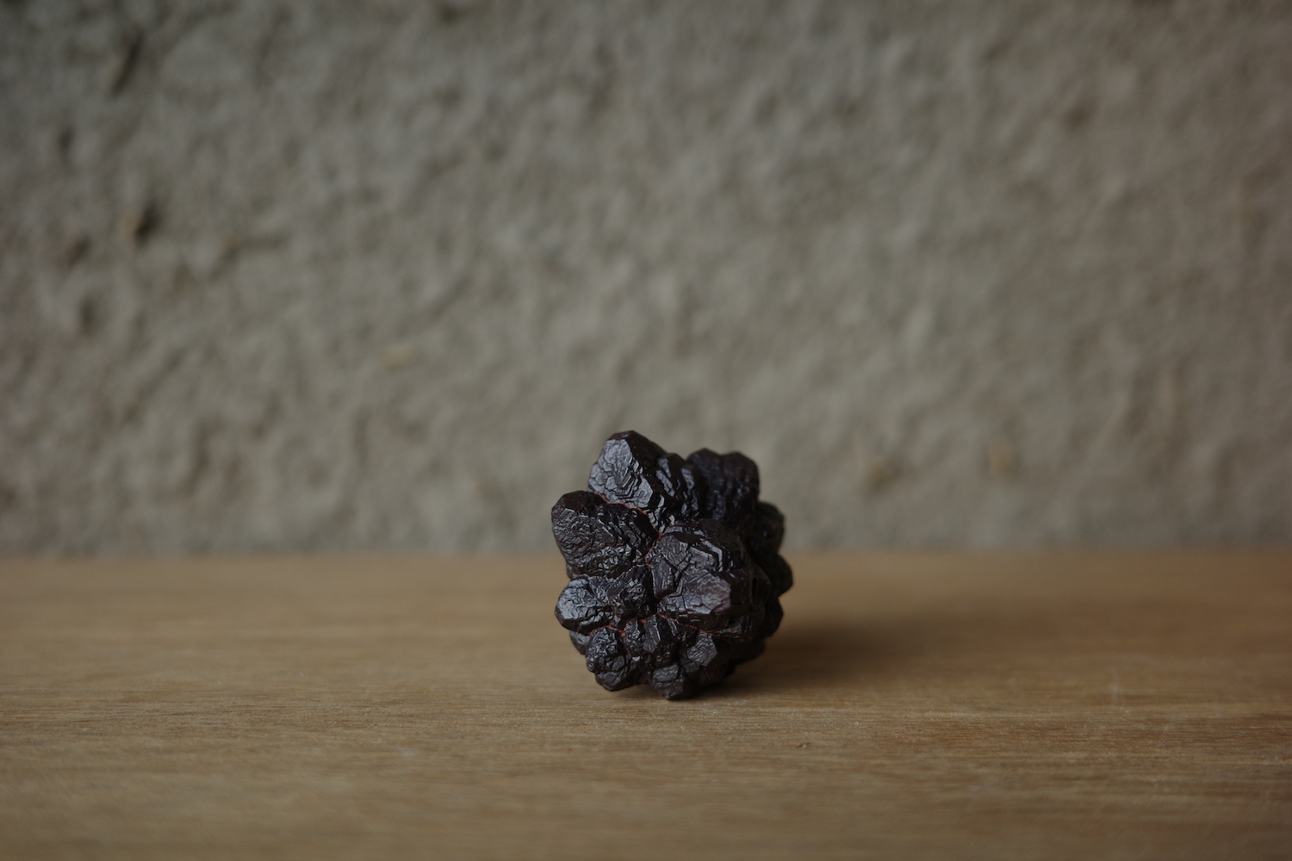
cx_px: 646
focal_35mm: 40
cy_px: 430
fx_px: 1435
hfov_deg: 48.5
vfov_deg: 33.4
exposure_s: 1/125
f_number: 2.8
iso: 200
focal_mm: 26
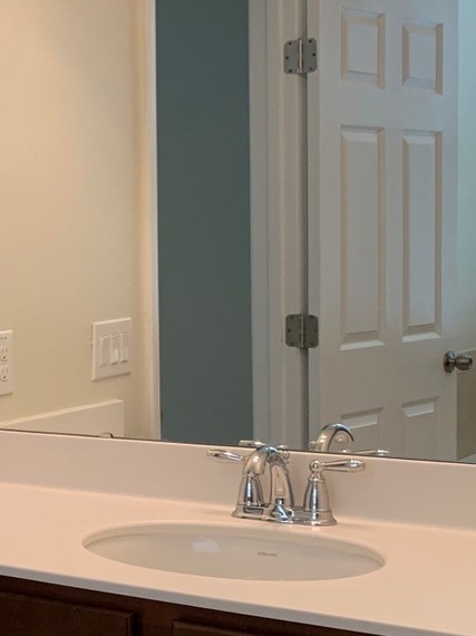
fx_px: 1339
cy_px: 394
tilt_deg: -6.1
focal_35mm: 73
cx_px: -285
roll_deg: +2.1
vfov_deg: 26.6
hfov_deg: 17.6
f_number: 1.8
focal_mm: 4.25
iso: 64
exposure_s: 1/60
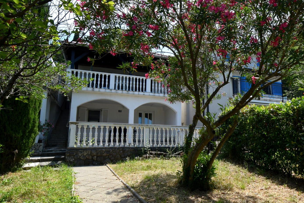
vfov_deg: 49.5
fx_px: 220
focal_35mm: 26
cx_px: 189
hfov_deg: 68.4
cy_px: 102
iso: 200
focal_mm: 10
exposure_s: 1/250
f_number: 8
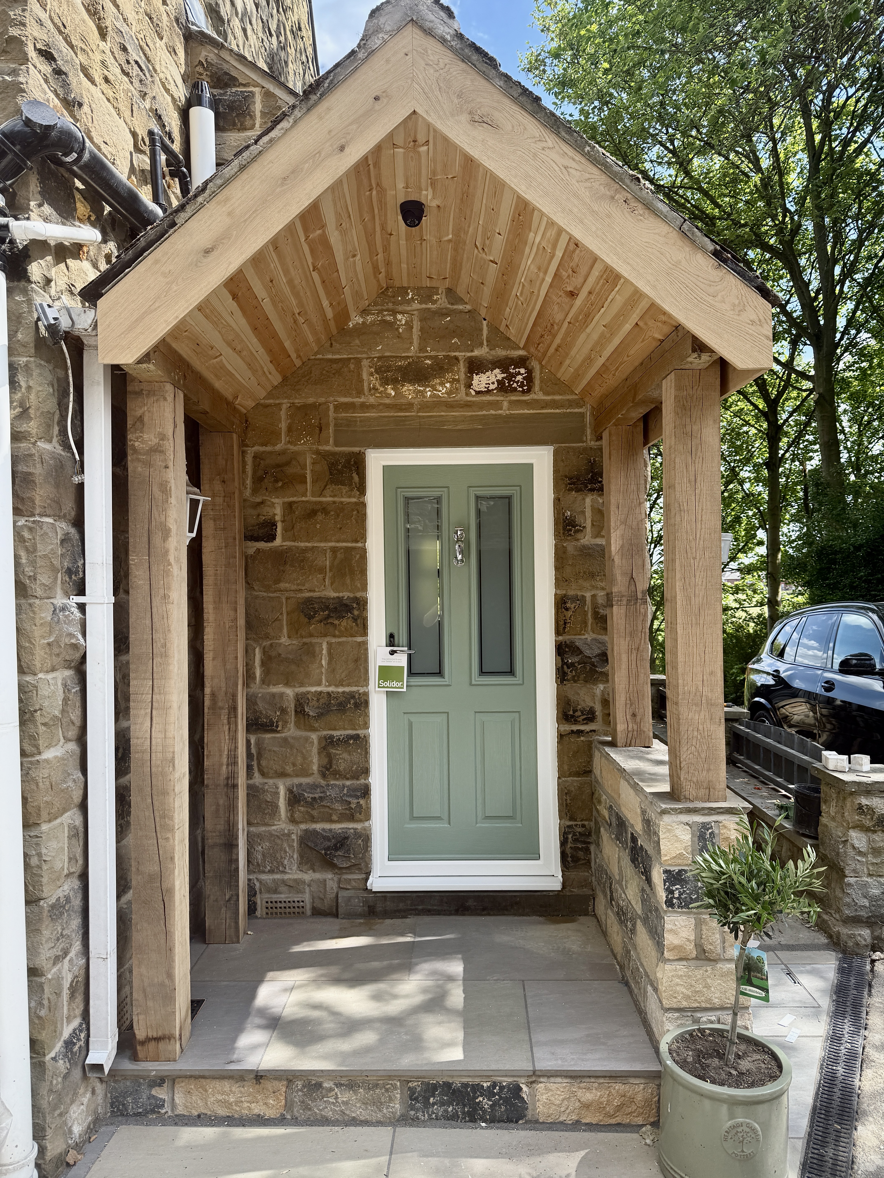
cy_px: 589
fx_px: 817
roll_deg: +0.7
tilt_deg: -0.4
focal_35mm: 24
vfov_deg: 71.6
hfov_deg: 56.8
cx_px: 442
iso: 80
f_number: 1.78
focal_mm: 6.76
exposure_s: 1/1139
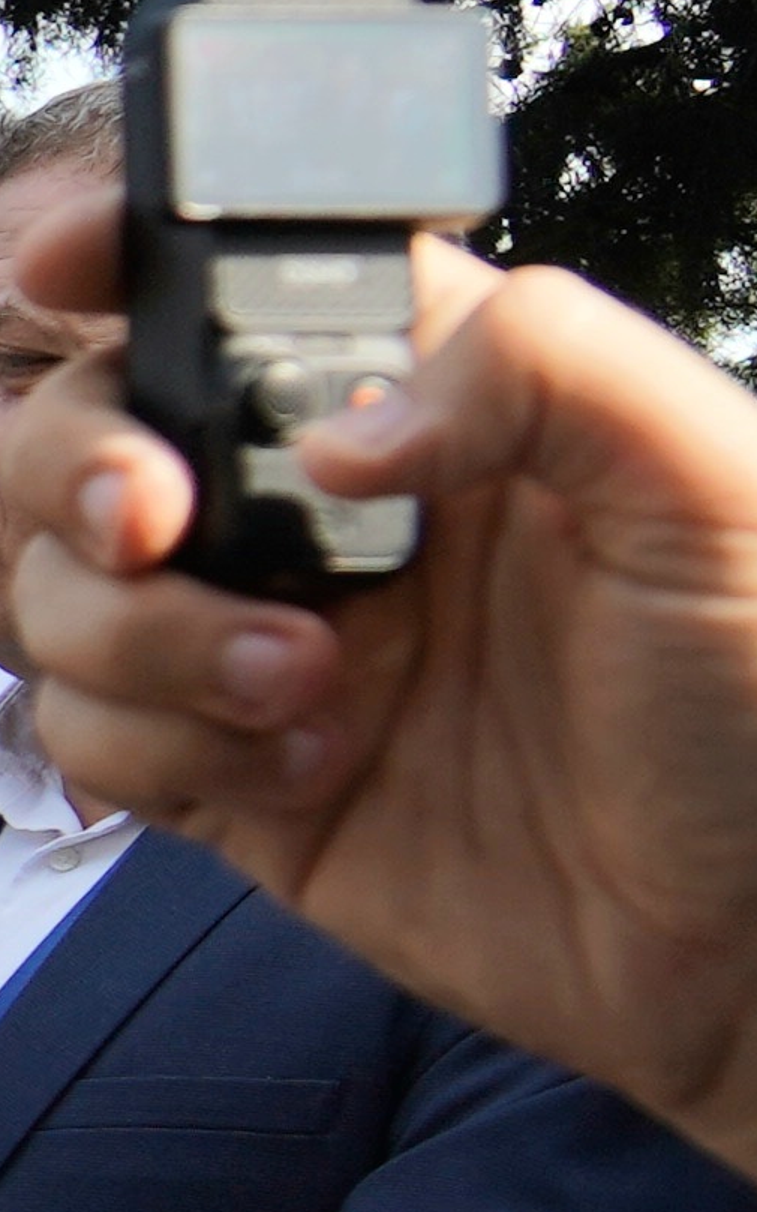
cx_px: -2189
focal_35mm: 134
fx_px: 4423
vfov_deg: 15.4
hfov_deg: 7.3
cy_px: 1089
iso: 160
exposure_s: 1/250
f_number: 5.6
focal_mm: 18
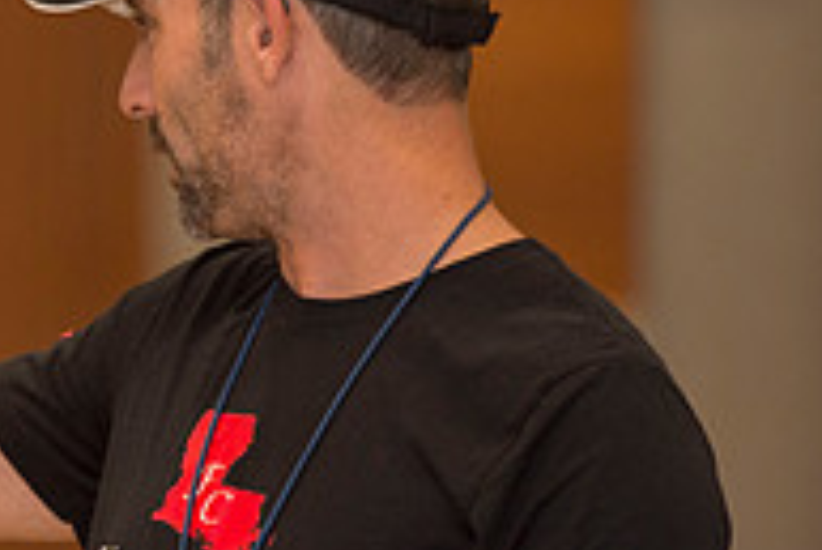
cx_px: -136
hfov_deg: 3.7
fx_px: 12682
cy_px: 448
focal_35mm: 555
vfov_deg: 2.5
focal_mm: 185
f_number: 2.8
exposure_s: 1/320
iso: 1250
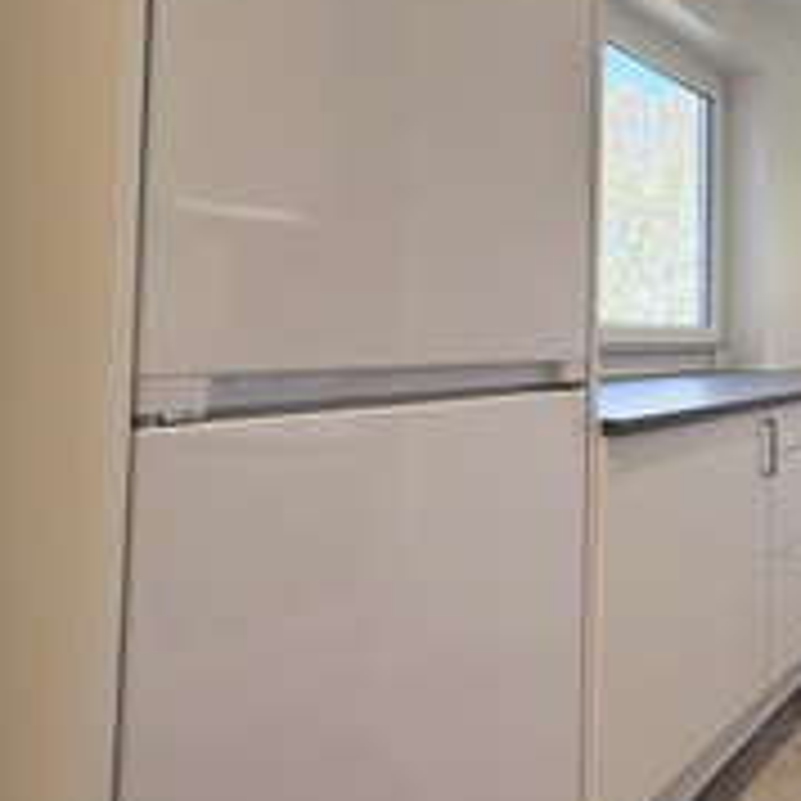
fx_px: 681
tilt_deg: +3.1
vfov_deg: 60.3
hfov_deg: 49.8
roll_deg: -0.6
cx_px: 799
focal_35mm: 26
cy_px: 310
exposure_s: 1/103
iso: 64
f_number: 2.2
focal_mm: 2.22
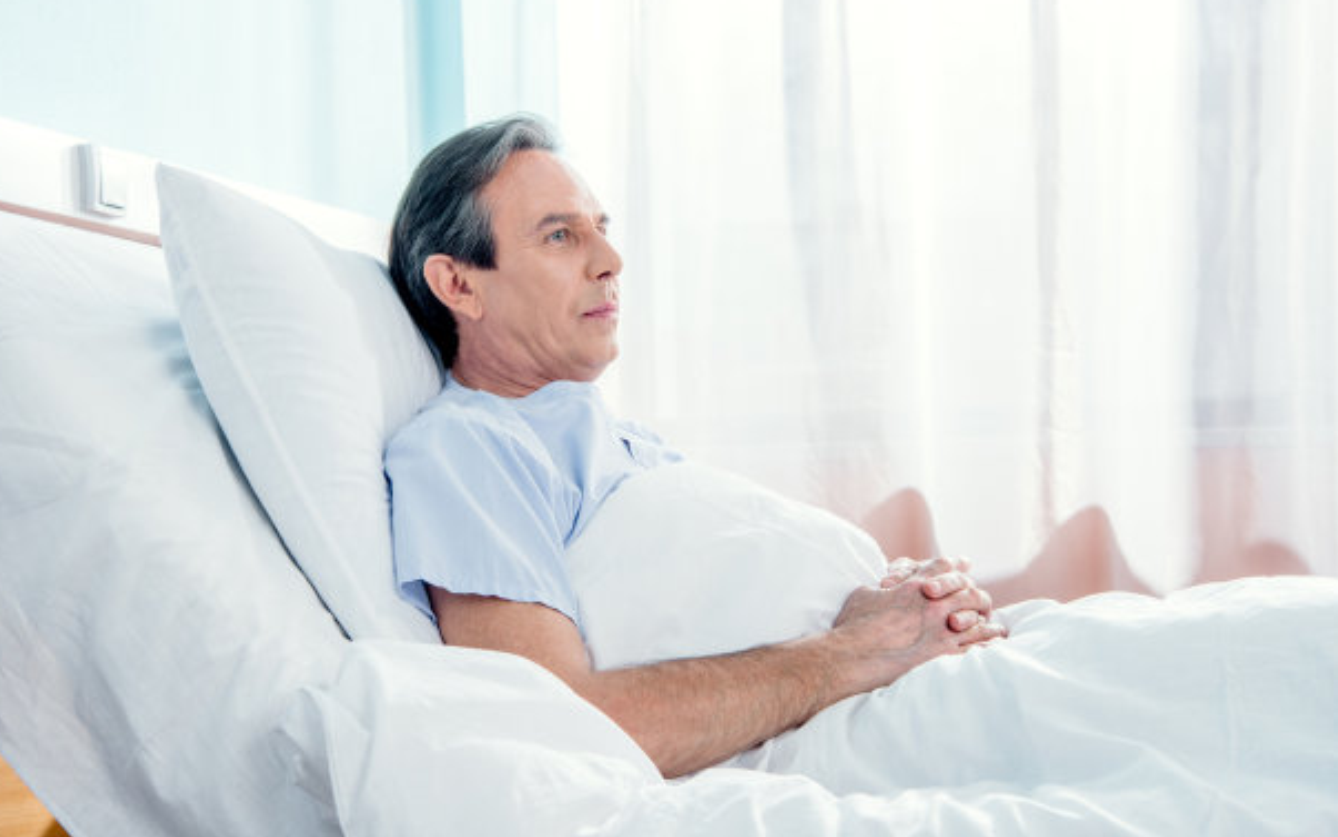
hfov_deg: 34.0
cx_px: 663
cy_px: 440
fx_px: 2188
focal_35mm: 60
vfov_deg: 21.6
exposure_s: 1/200
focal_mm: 58
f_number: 7.1
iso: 250
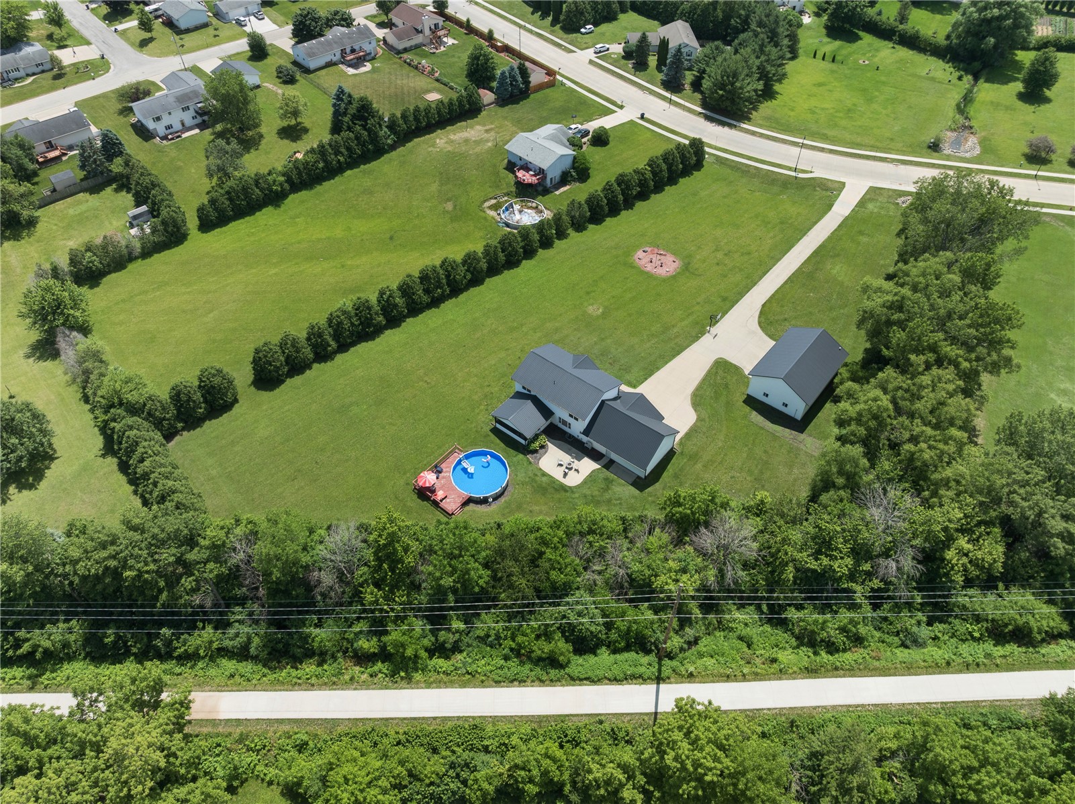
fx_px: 745
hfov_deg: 71.6
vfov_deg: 56.7
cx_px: 538
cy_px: 402
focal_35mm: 24
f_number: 2.8
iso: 100
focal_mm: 12.3
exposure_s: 1/1250
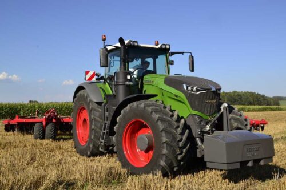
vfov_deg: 35.5
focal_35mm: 38
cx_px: 143
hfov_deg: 51.3
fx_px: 298
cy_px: 95
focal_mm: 25
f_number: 13
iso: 100
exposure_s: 1/80
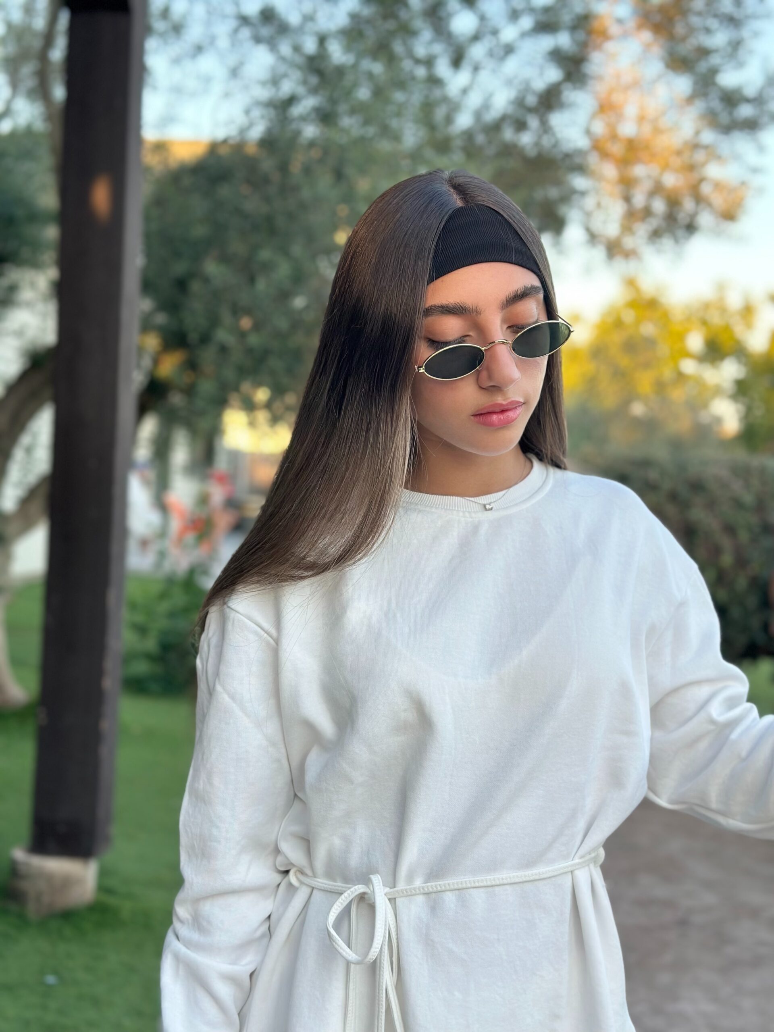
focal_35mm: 48
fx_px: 1431
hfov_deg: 30.3
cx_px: 387
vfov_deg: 39.7
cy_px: 516
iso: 80
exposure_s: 1/379
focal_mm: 6.86
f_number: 1.78
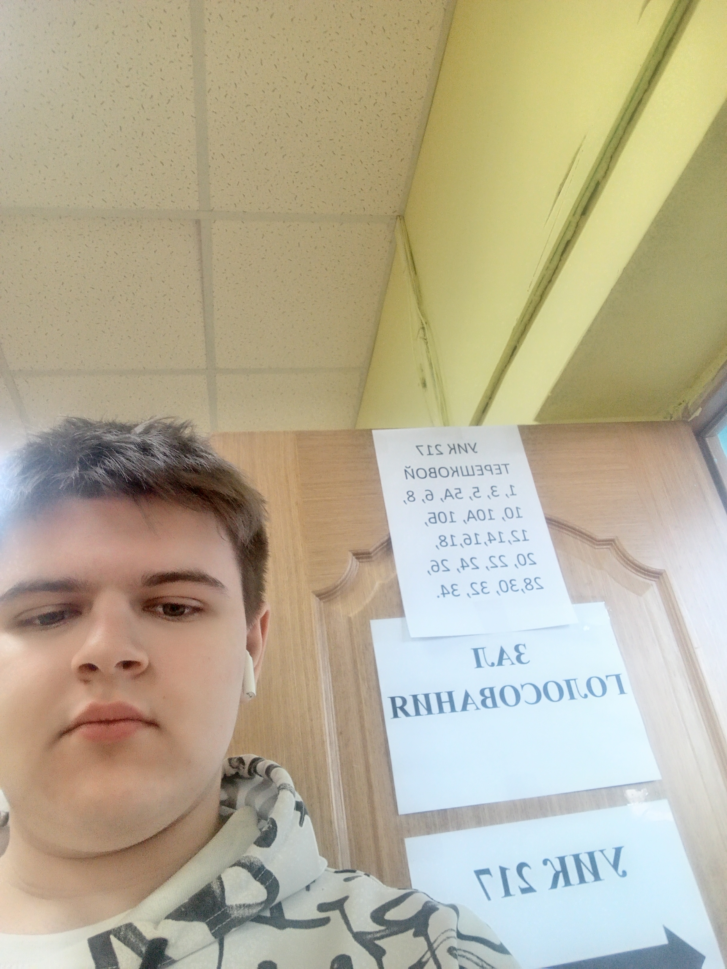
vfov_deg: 67.3
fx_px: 728
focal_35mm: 26
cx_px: 364
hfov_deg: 53.1
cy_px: 484
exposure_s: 1/25
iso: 218
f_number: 2
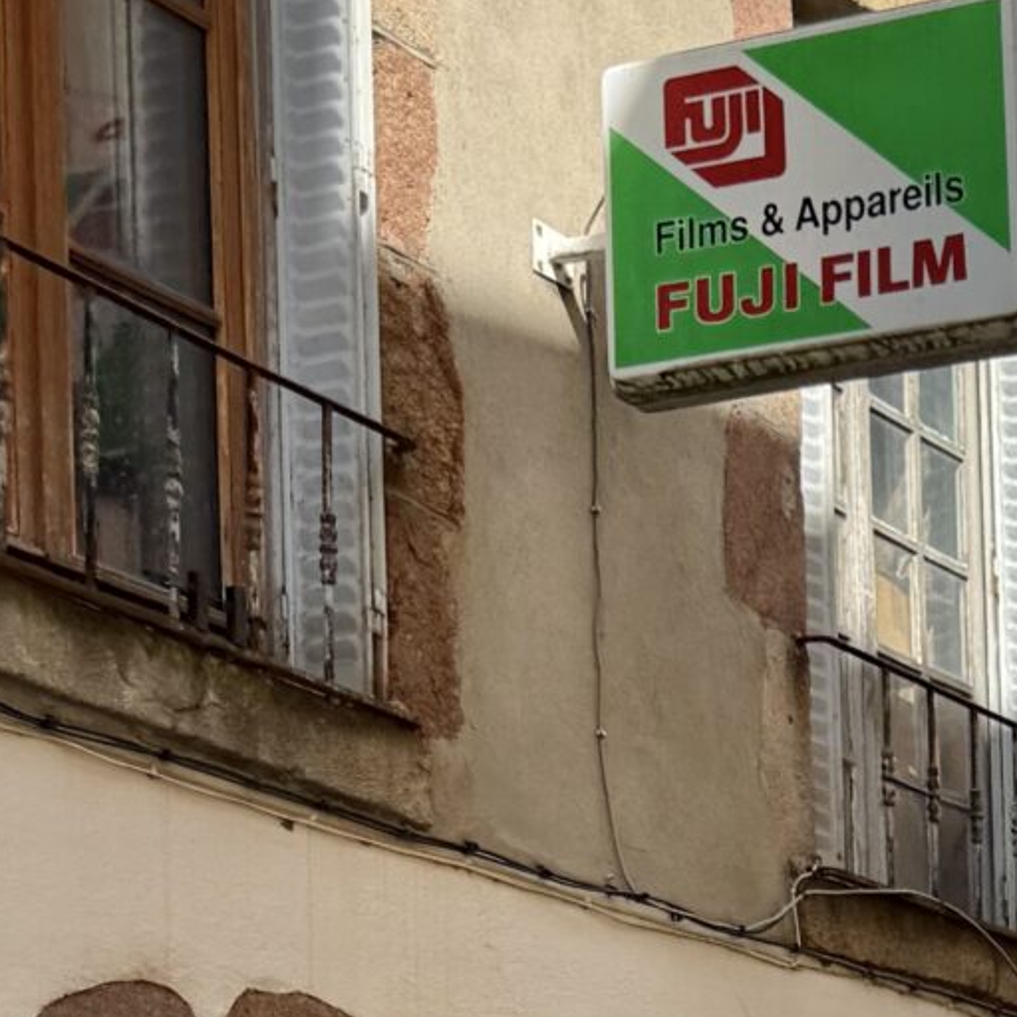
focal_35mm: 106
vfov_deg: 15.6
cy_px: 1329
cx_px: 1863
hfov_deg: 14.4
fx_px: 3523
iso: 80
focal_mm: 6.76
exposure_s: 1/4673
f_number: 1.78
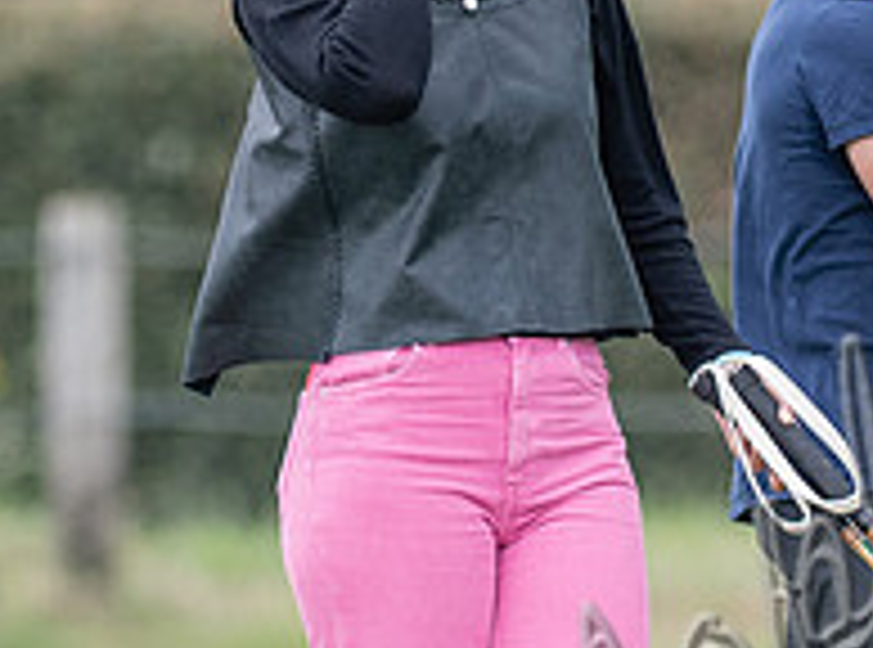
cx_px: 425
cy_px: 238
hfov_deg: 1.0
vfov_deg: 0.8
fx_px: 47991
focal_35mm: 1910
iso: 320
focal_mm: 300
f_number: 2.8
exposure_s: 1/1250
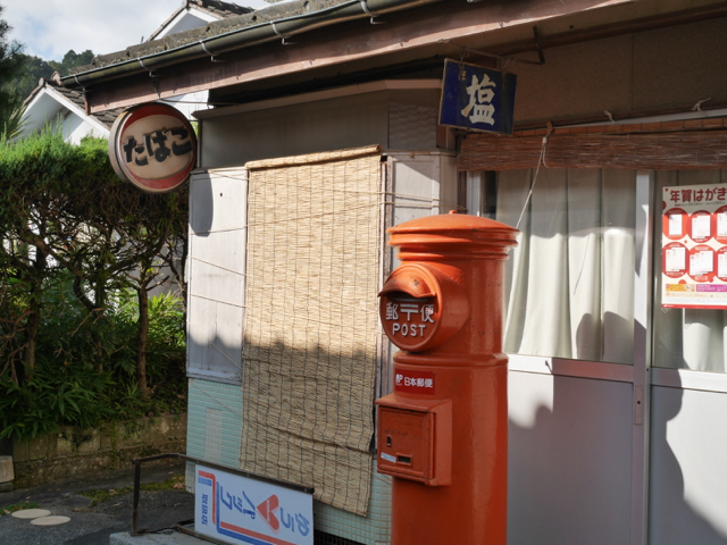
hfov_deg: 38.2
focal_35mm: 50
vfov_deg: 29.1
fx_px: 1050
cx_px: 364
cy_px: 272
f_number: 11
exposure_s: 1/200
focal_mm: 25
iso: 200
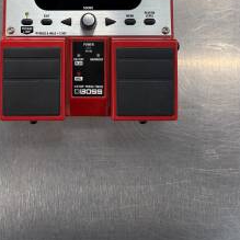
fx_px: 329
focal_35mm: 42
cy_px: 27
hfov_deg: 39.7
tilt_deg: -83.0
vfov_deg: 37.6
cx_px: 88
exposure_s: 1/60
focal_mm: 5.96
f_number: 1.6
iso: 100
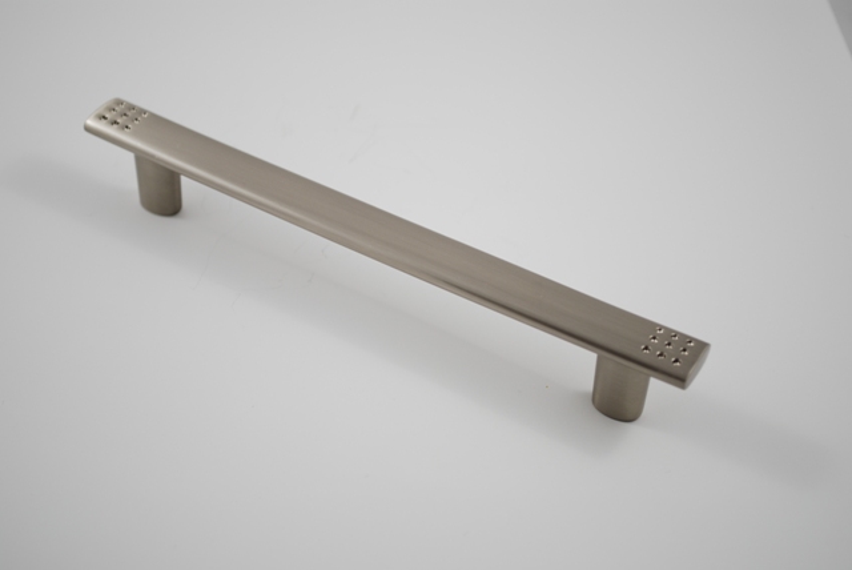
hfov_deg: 29.8
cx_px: 426
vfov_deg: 20.2
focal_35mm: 68
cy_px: 285
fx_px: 1599
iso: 100
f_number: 5.3
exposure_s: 1/25
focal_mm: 45
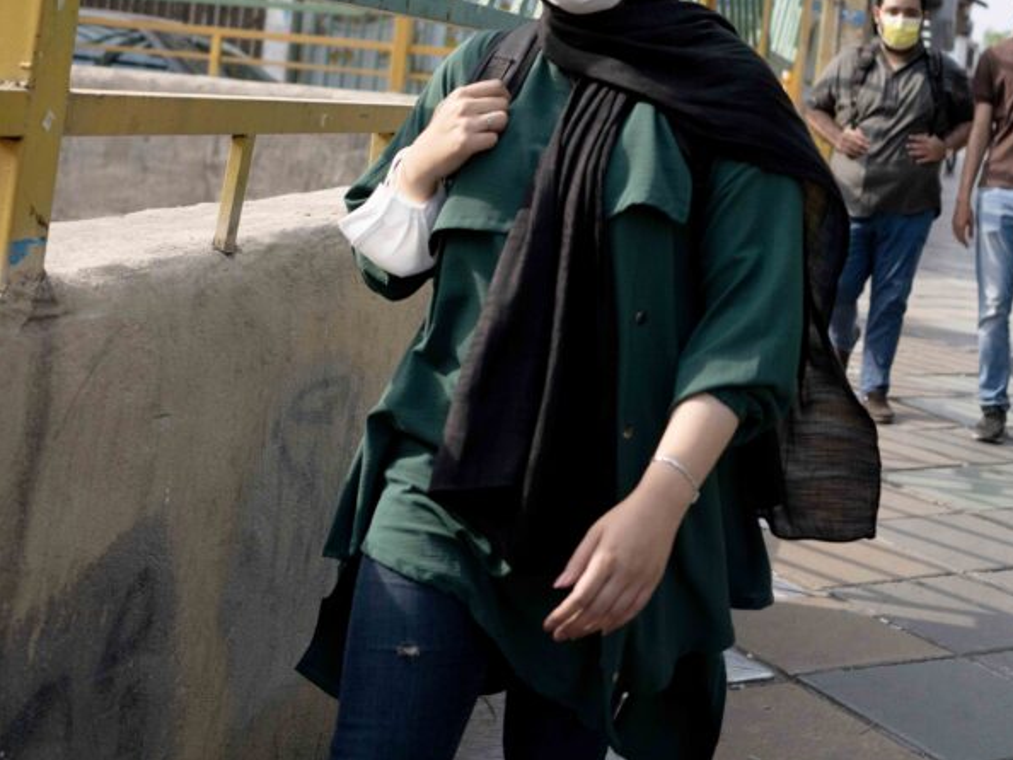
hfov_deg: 33.1
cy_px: 183
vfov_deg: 24.9
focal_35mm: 58
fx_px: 1698
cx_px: 624
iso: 2000
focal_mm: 35
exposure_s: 1/8000
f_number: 2.8
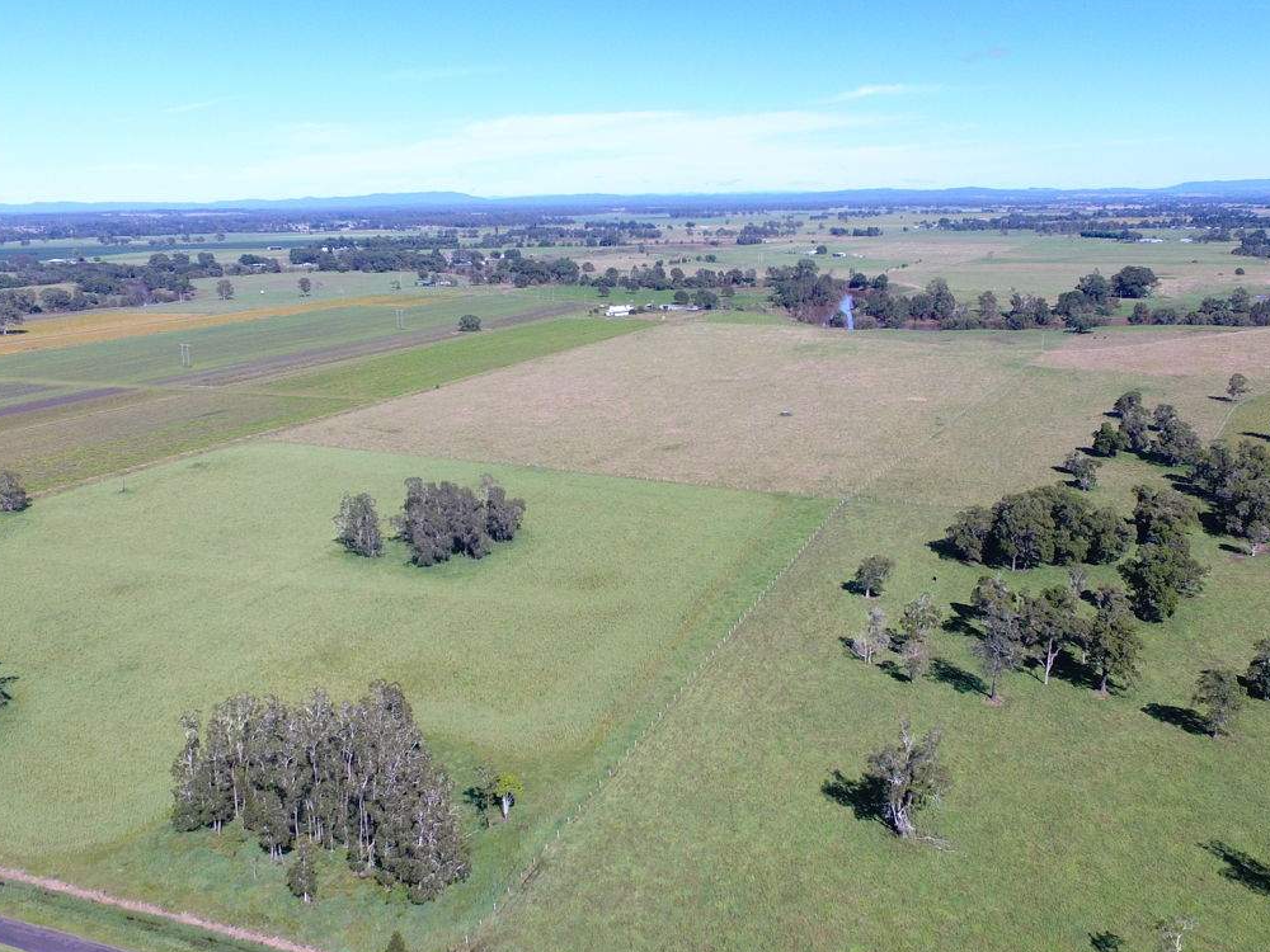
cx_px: 754
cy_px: 460
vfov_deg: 46.8
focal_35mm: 30
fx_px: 1101
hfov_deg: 59.5
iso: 100
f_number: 2.8
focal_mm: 3.61
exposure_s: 1/612
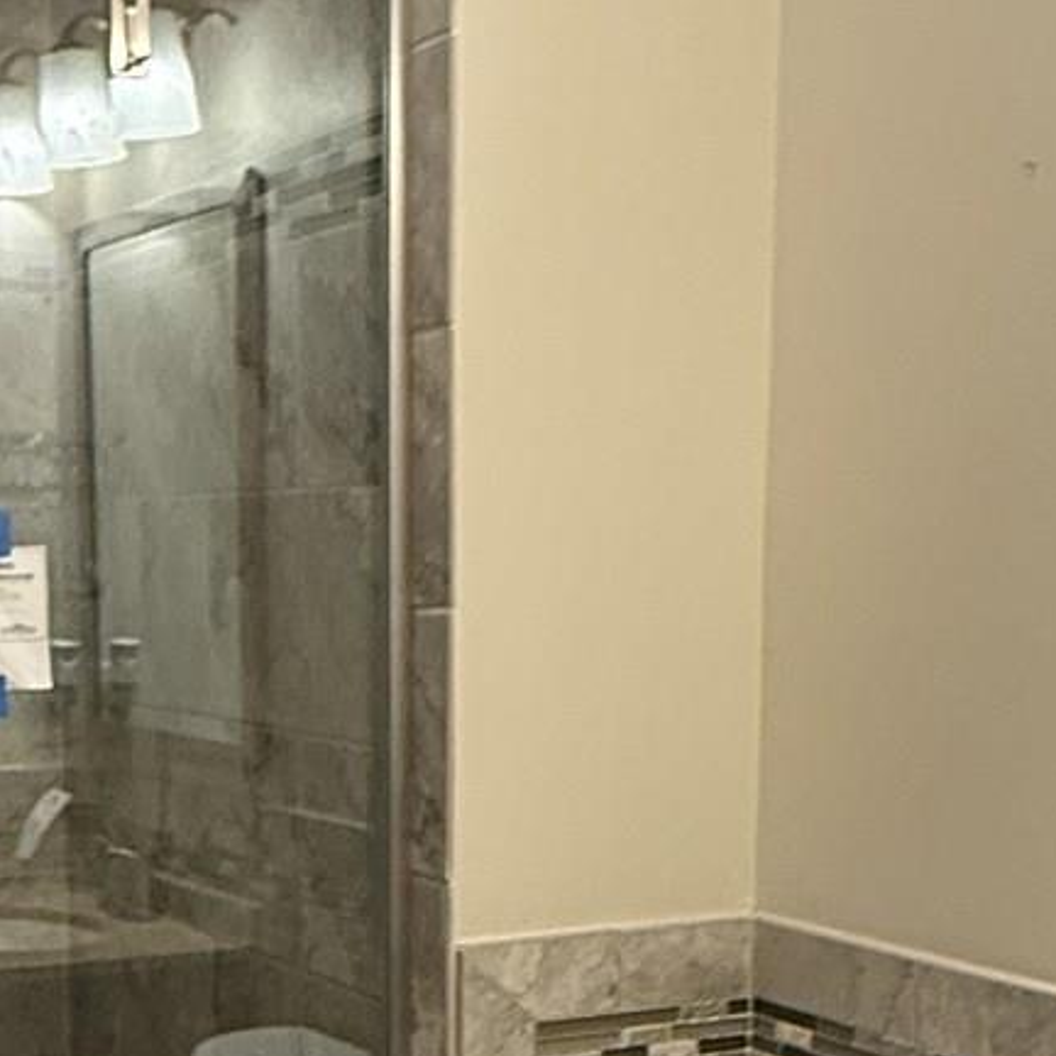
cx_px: 386
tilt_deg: -7.6
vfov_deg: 25.5
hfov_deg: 26.0
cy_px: 897
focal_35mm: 66
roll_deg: +0.2
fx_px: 2278
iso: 250
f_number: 2.2
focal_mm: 2.22
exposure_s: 1/60
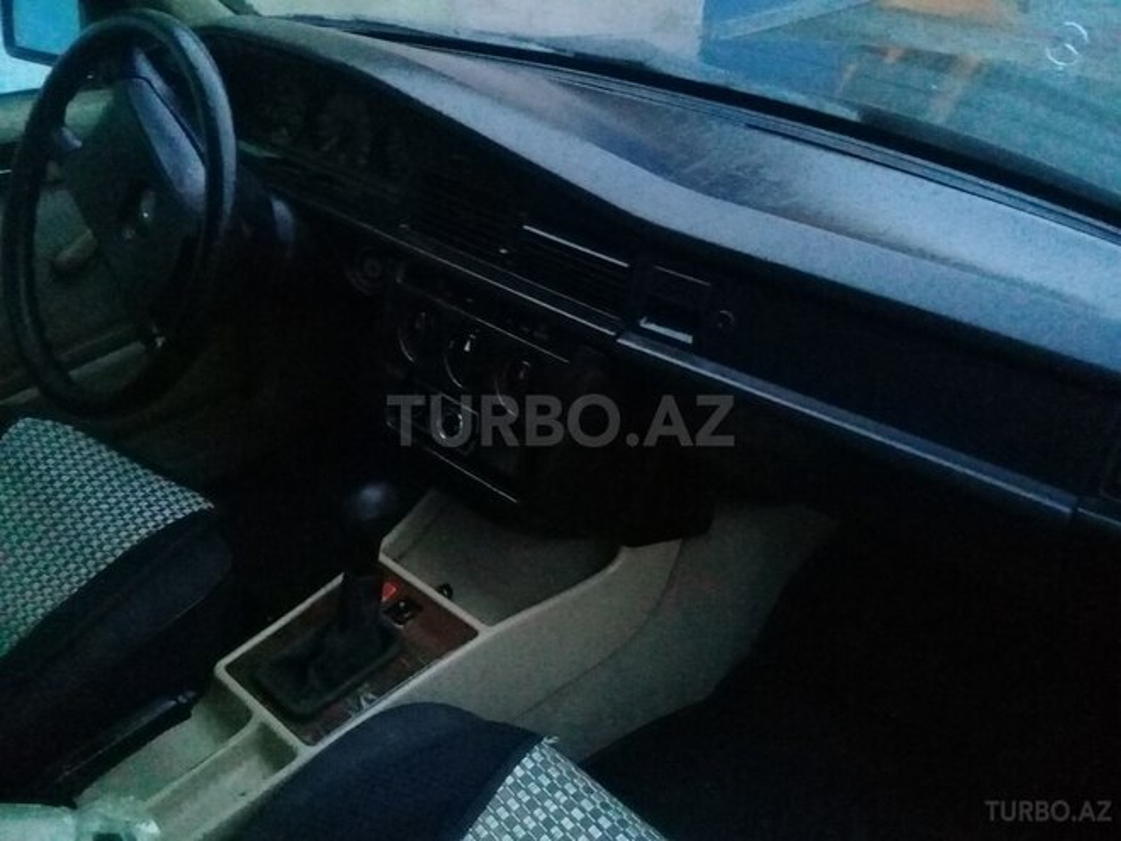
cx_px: 560
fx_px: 1004
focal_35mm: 31
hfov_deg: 58.4
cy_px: 420
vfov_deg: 45.4
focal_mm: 3.3
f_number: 2.2
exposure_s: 1/17
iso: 1250
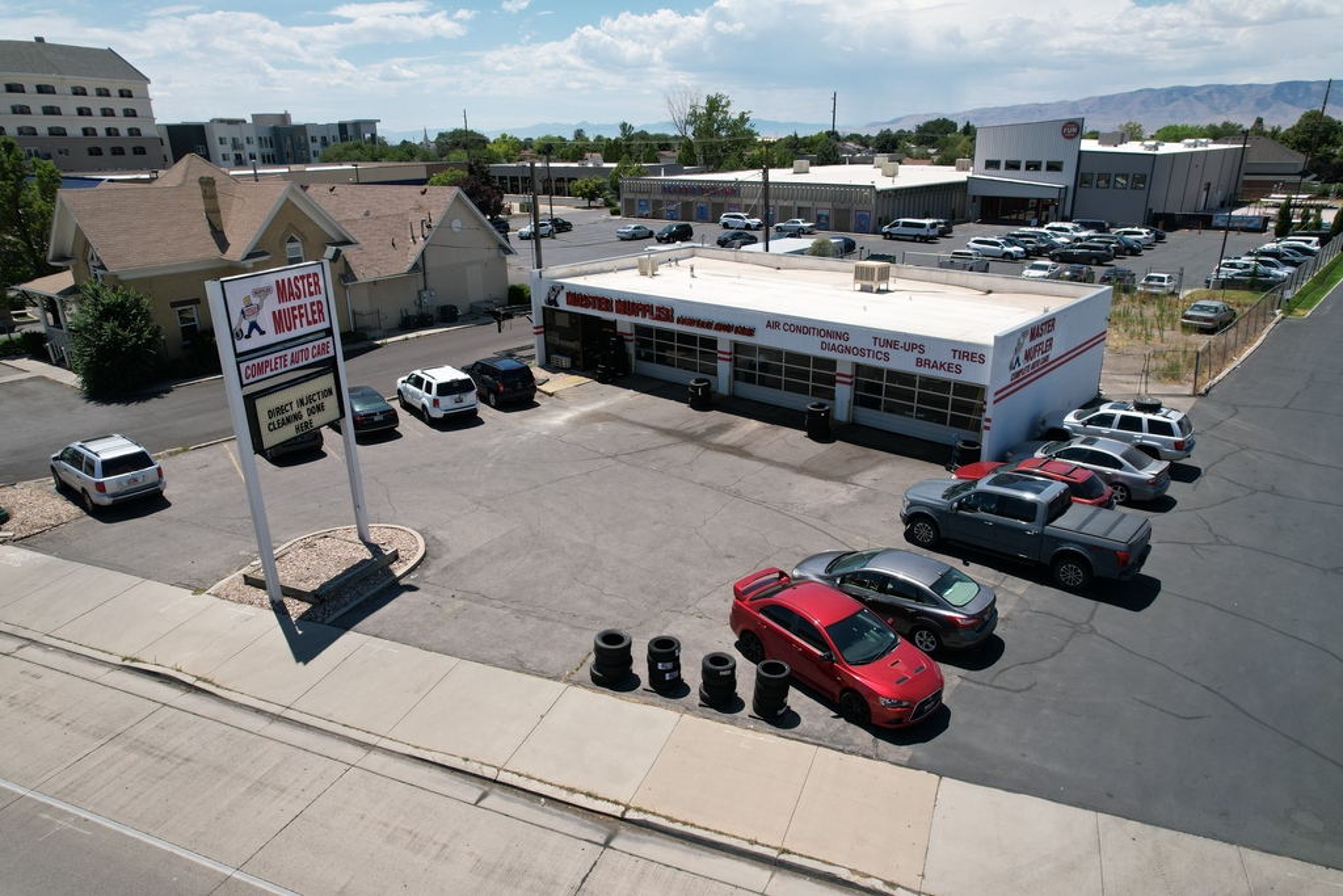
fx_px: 821
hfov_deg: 78.6
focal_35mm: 22
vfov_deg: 57.2
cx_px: 672
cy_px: 448
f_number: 2.8
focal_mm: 8.38
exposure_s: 1/3000
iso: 130
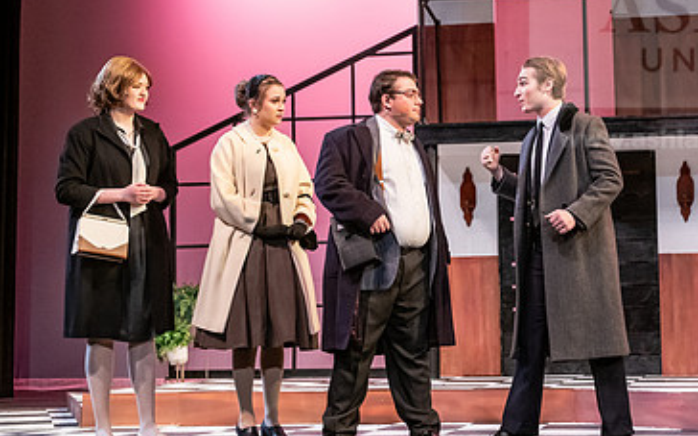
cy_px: 180
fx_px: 1483
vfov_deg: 16.7
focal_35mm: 78
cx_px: 472
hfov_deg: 26.3
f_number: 3.2
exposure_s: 1/200
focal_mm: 48
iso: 2500
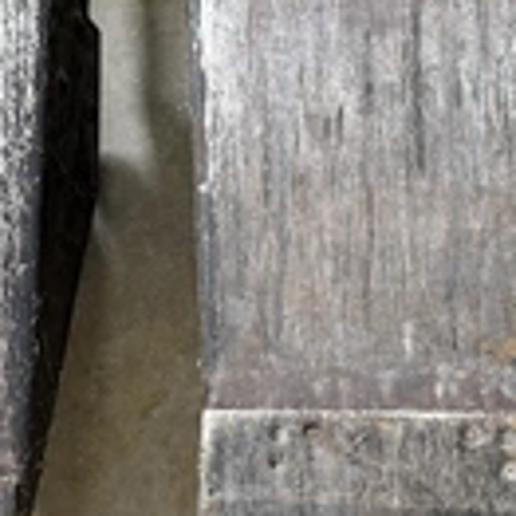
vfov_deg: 26.5
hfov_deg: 26.3
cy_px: 252
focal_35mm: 65
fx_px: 1096
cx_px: 173
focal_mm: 6.76
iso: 250
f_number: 1.78
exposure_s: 1/60
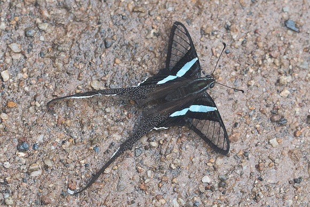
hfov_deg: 5.5
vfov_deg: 3.7
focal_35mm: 375
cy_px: 89
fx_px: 3229
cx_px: 194
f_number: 4.5
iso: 800
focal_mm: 150
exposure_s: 1/400
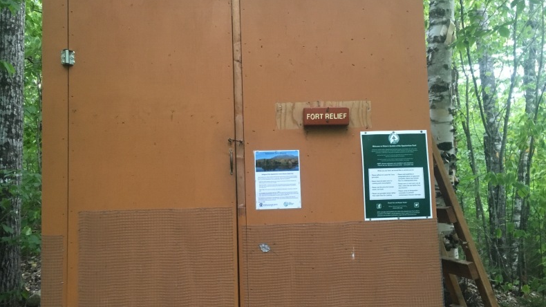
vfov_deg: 36.6
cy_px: 160
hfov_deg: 61.0
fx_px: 463
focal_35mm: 32
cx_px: 273
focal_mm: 4.15
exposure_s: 1/24
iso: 200
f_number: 2.2
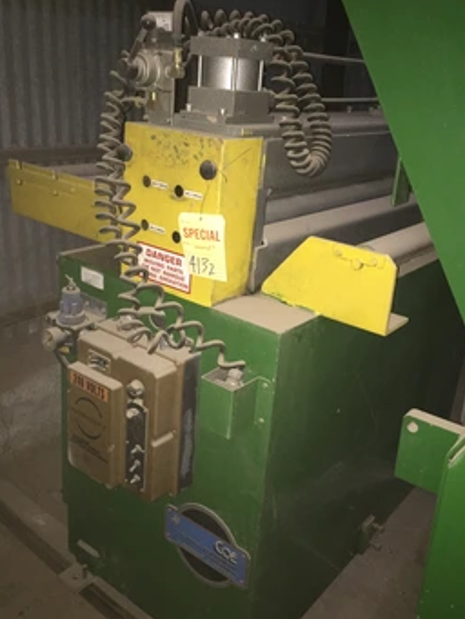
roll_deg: -4.2
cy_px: 300
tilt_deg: -19.4
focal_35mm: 34
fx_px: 609
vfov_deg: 53.9
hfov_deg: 41.8
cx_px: 234
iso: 250
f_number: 2.2
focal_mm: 4.15
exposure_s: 1/16
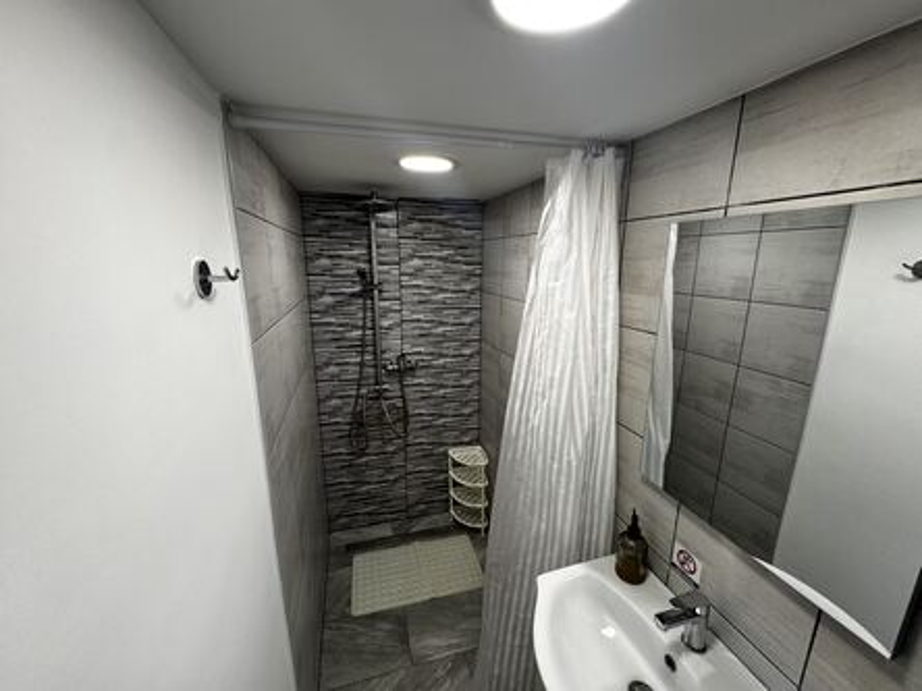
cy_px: 346
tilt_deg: -12.5
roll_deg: +0.0
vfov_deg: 85.7
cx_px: 461
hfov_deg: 102.1
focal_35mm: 14
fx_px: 373
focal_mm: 2.22
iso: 64
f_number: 2.2
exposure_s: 1/99
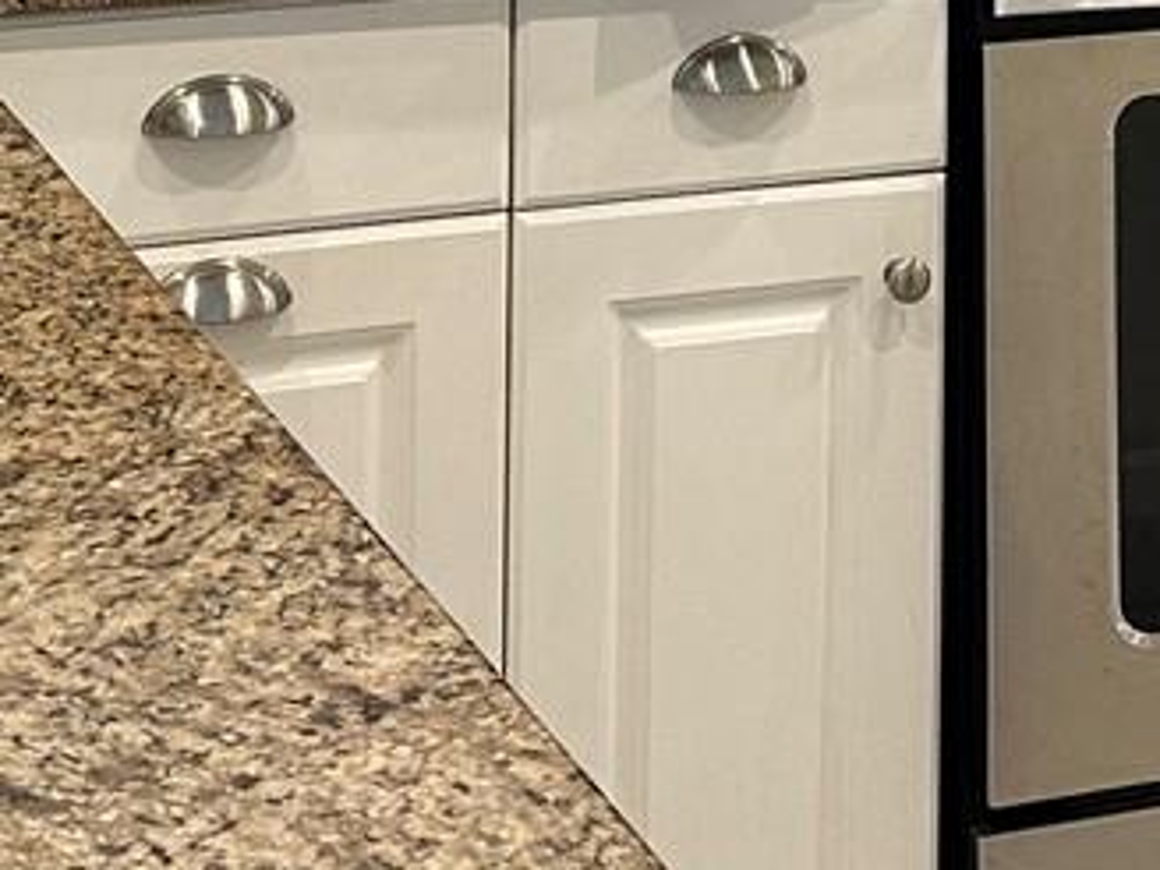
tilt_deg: -2.7
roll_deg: -0.9
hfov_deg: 16.7
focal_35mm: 117
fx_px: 3921
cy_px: -601
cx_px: 905
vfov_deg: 11.9
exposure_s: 1/60
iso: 160
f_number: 1.78
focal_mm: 6.86
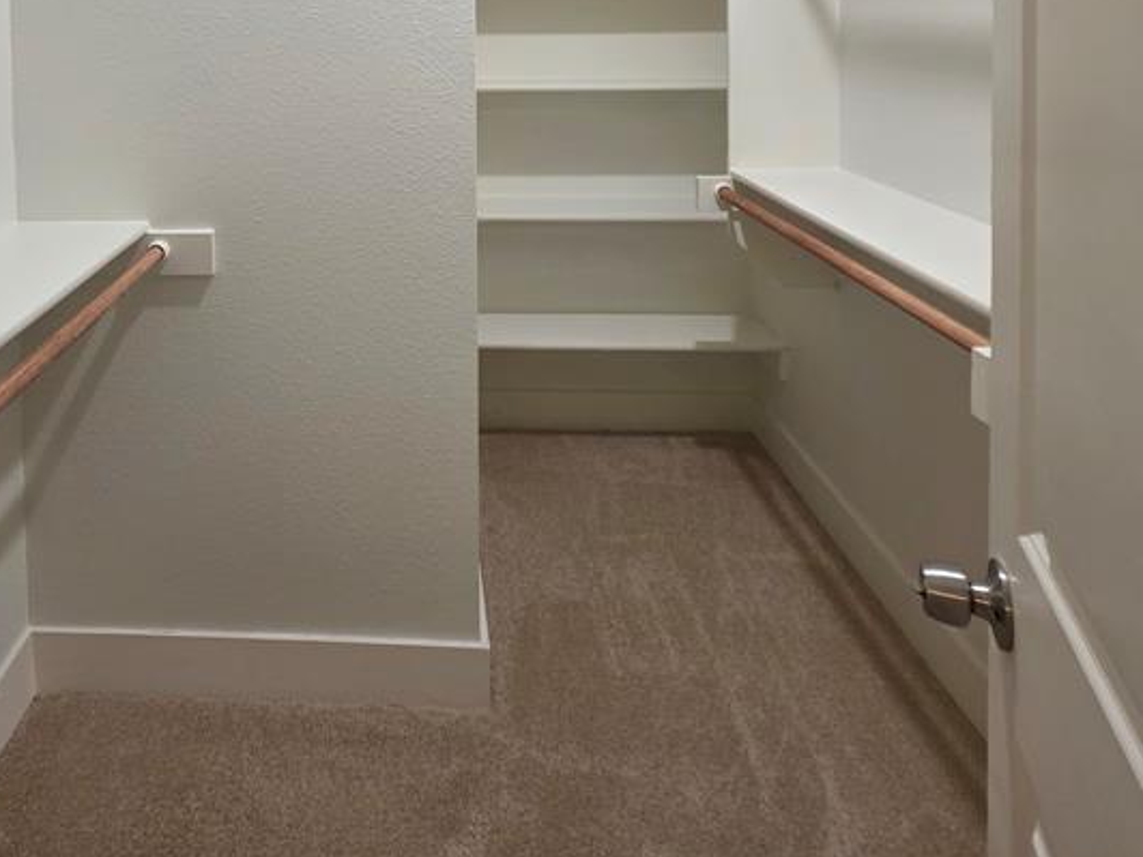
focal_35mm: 25
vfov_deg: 48.0
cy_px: 54
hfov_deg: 67.6
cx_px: 387
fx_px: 825
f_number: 1.9
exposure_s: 1/60
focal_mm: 2.2
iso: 160
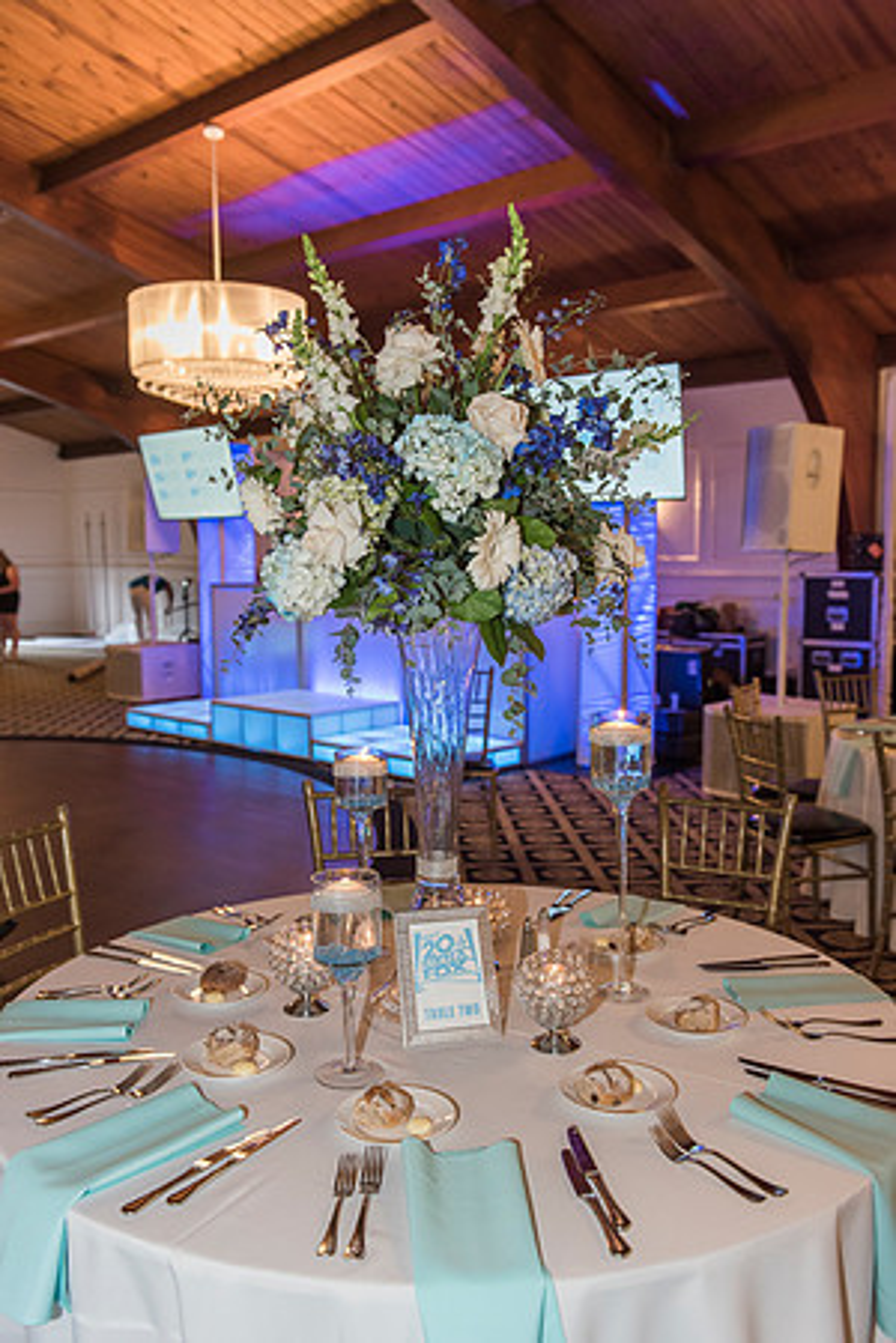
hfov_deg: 42.3
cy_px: 672
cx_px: 448
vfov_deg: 60.3
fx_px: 1157
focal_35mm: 31
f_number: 3.5
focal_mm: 31
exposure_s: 1/100
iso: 1600
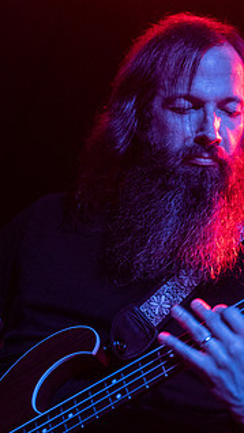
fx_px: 1759
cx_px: 219
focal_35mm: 153
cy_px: 212
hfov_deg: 7.9
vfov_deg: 14.0
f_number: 3.2
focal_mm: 80
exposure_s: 1/200
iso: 3200
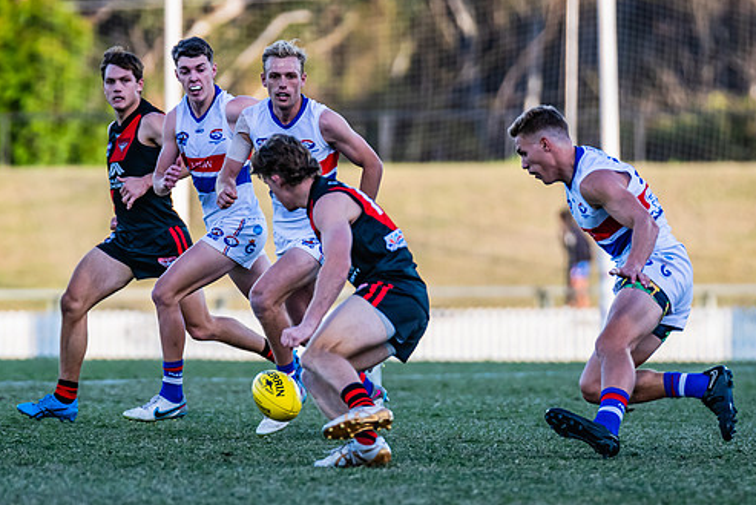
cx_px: 362
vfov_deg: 2.6
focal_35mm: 530
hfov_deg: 3.9
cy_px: 292
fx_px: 11133
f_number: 4
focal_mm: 330
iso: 800
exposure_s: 1/1600
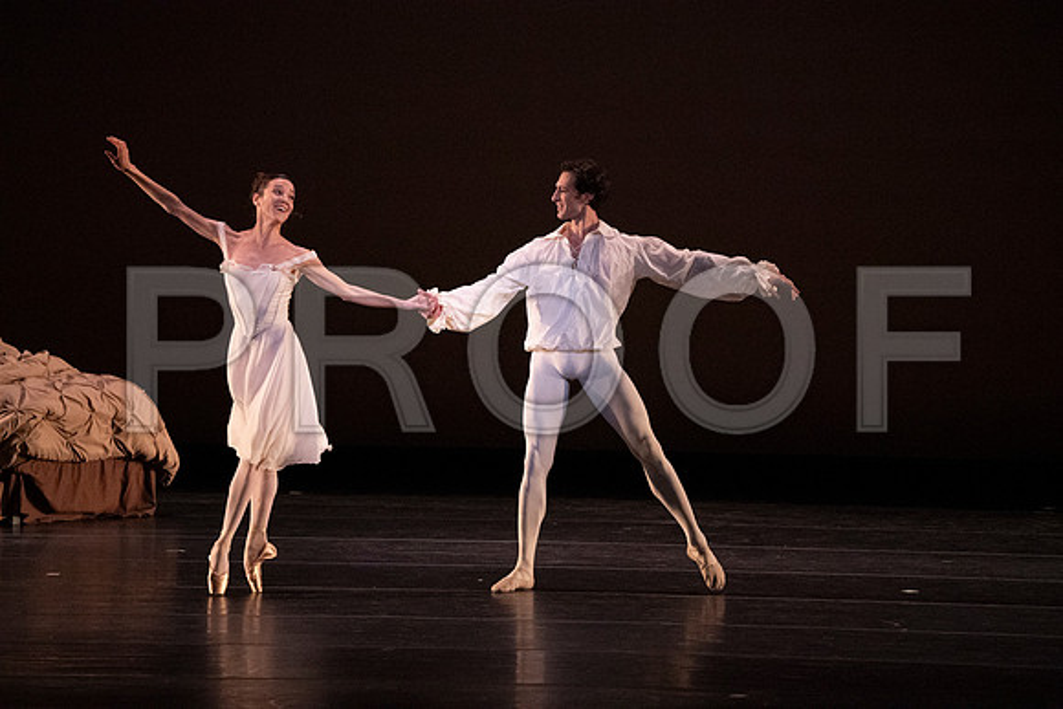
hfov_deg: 6.7
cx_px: 532
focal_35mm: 309
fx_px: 9126
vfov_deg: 4.5
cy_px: 354
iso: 20000
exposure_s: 1/400
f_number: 5.6
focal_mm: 309
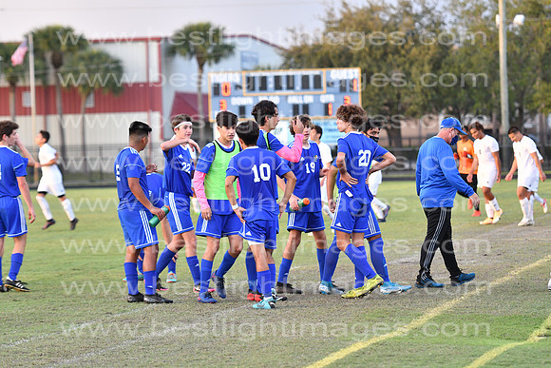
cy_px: 184
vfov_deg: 7.6
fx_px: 2756
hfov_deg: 11.4
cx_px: 276
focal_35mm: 180
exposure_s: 1/500
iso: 800
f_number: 3.2
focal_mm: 120
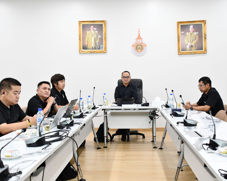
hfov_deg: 44.8
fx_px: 275
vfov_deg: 36.5
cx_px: 114
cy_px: 91
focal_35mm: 41
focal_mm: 24
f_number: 3.8
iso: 2800
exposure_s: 1/125
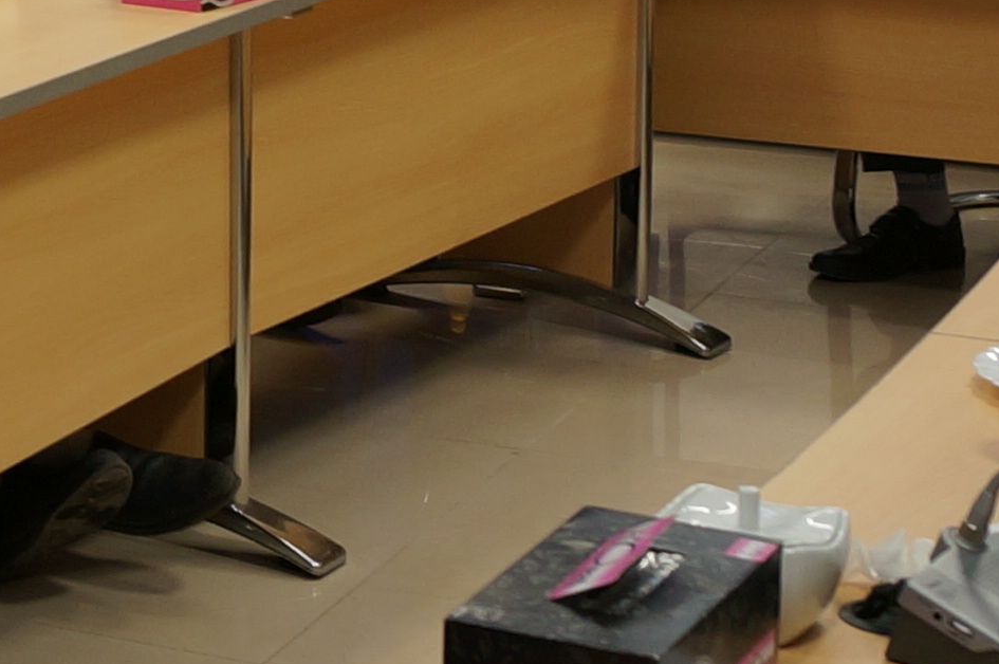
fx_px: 3676
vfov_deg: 10.1
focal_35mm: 133
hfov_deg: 14.2
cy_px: -201
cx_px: -603
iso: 200
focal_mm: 17
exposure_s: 1/60
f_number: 4
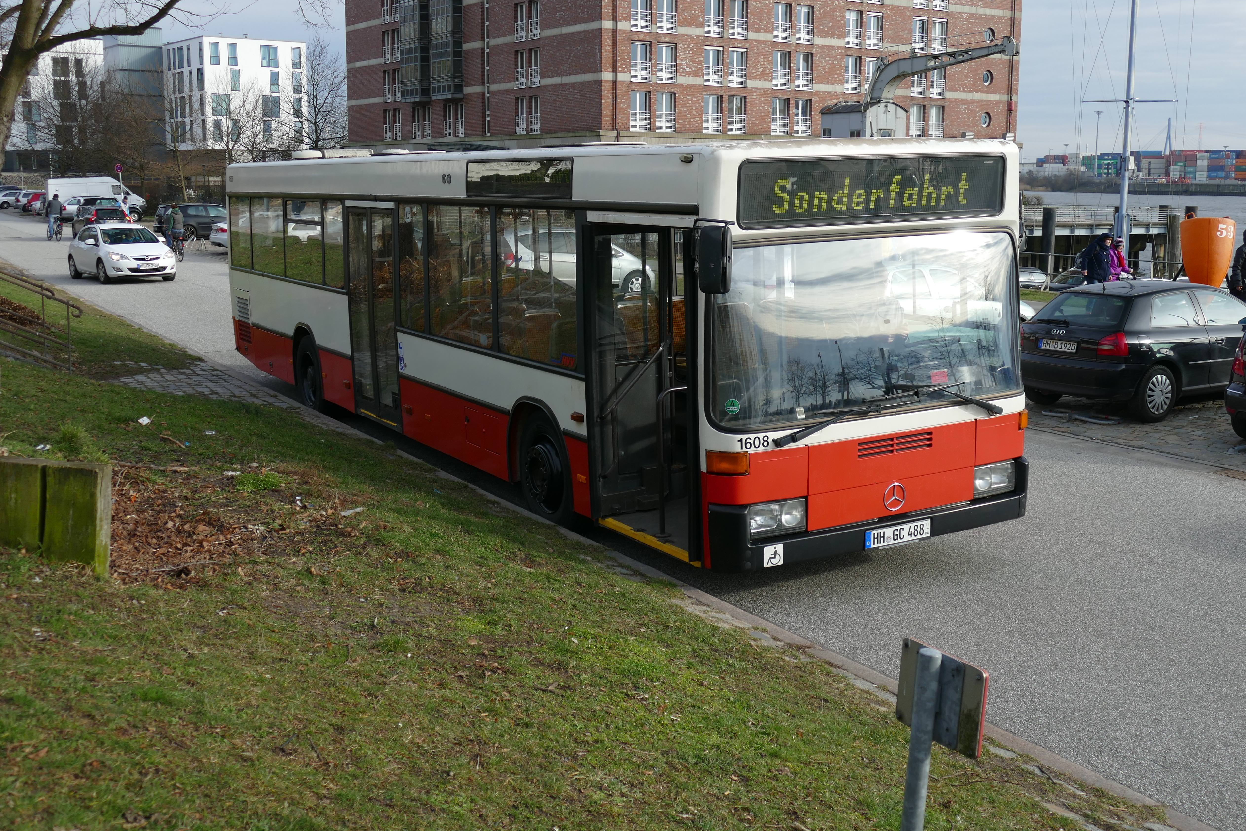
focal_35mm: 40
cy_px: 393
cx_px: 650
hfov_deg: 48.4
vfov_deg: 33.4
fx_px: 1384
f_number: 3.1
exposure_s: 1/400
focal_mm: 13.43
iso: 125
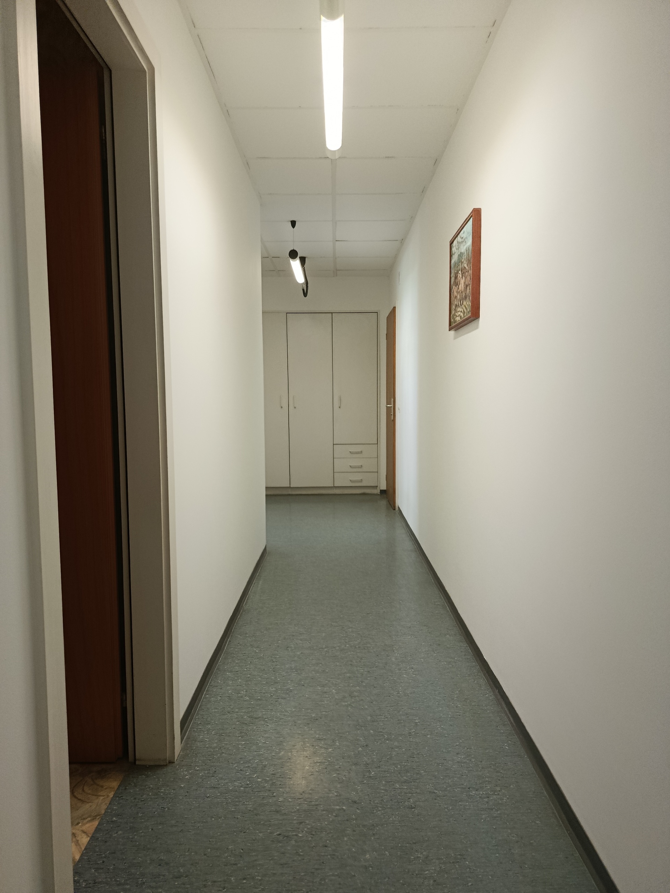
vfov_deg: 71.6
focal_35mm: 24
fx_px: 619
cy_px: 446
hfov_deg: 56.8
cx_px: 335
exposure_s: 1/100
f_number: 1.7
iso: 1071
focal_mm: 5.24
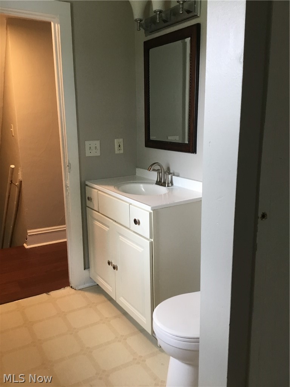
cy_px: 194
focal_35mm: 31
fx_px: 346
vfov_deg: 58.4
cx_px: 145
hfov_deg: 45.4
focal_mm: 3.3
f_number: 2.4
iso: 80
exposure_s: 1/30
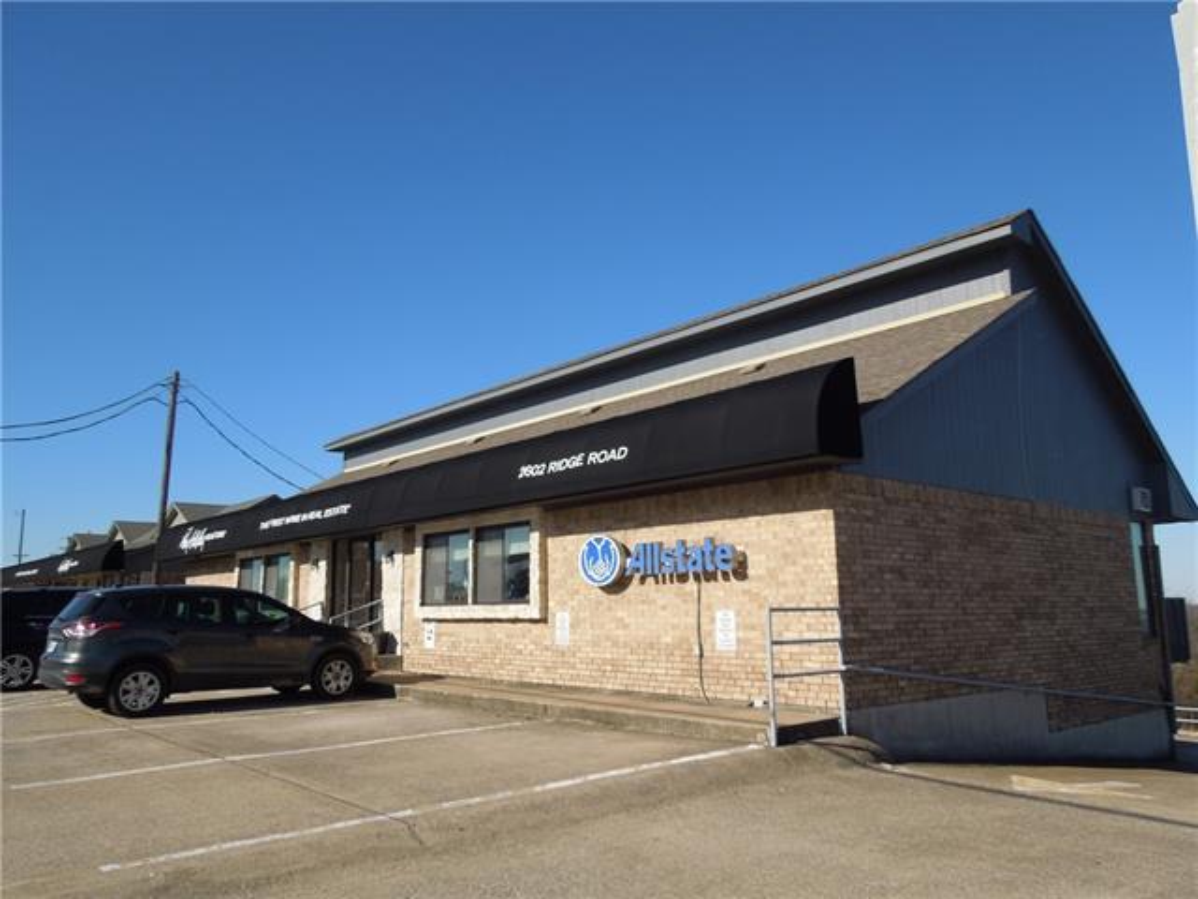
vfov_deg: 54.9
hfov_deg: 69.4
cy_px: 450
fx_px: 865
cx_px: 599
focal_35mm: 25
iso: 100
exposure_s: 1/400
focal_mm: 4.5
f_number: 6.6
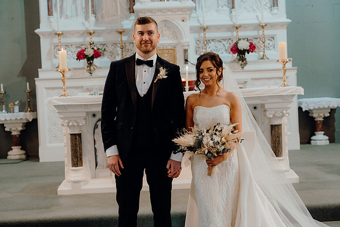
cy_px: 114
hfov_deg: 35.6
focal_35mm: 56
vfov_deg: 24.2
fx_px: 529
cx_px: 170
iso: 3200
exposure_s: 1/160
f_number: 3.5
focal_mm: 56
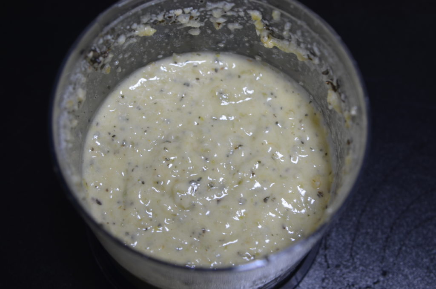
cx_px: 218
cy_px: 144
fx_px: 870
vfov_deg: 18.8
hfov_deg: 28.1
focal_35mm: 72
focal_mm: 48
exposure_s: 1/15
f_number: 4
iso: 160
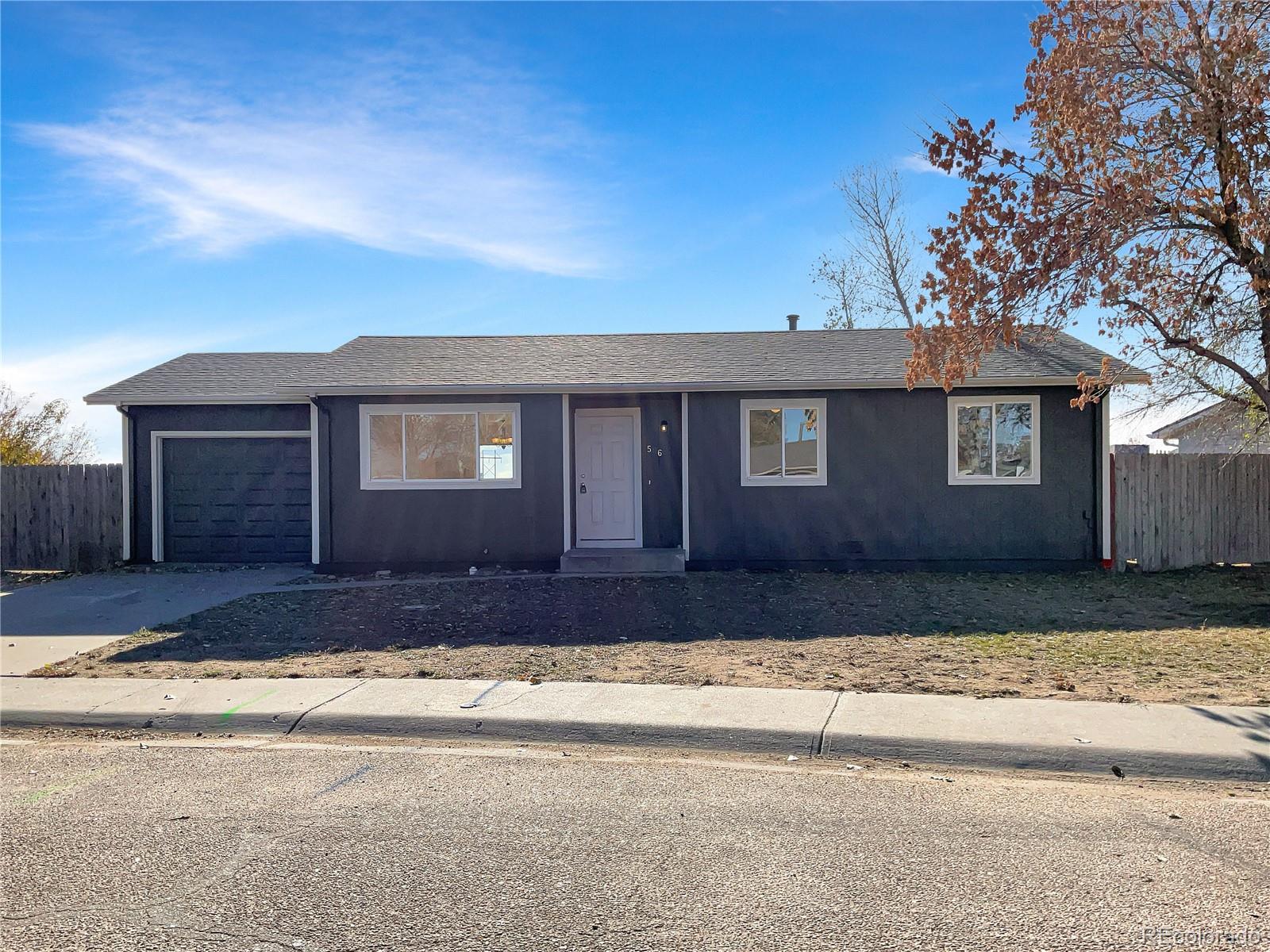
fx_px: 1064
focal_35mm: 29
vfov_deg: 48.2
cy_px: 476
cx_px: 635
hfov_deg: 61.7
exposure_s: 1/3125
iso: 16
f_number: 1.8
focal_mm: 3
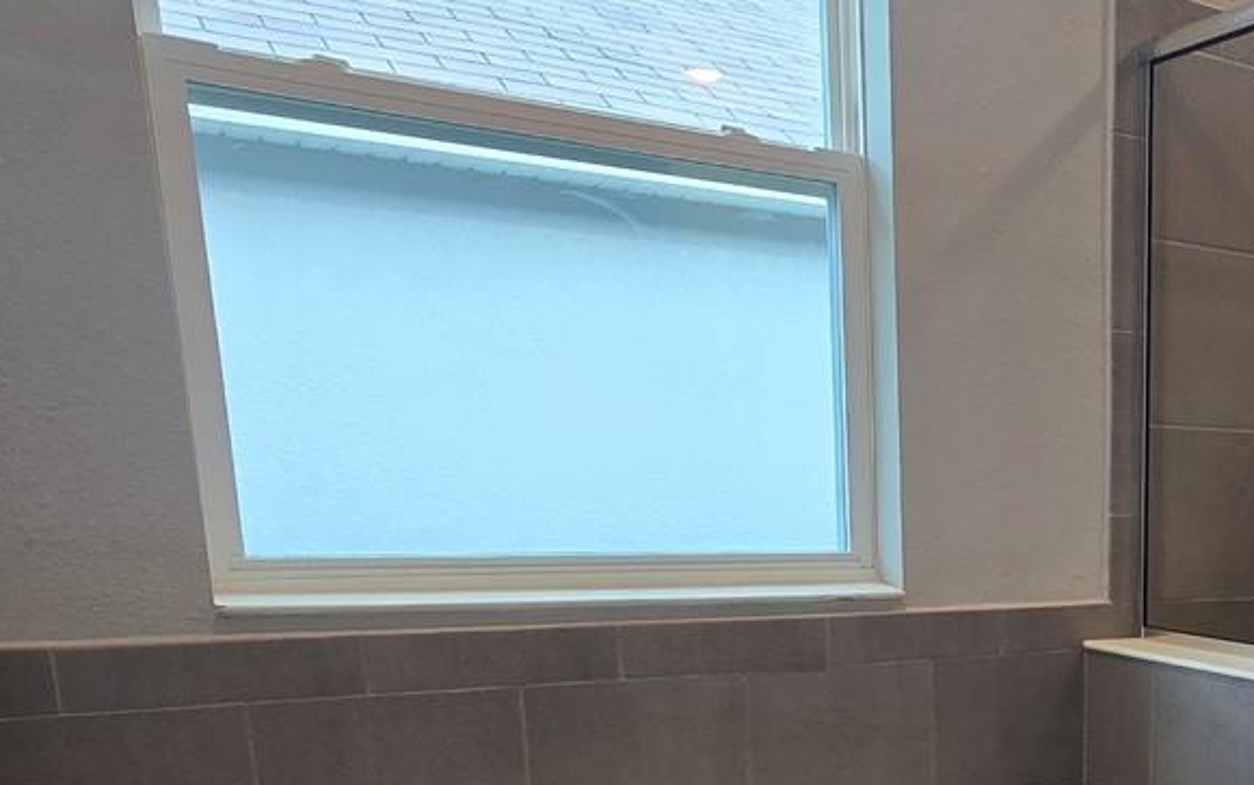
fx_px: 1299
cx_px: 1235
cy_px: 828
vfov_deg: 30.6
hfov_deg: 44.4
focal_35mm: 38
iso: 80
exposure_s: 1/60
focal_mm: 2.2
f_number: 2.2
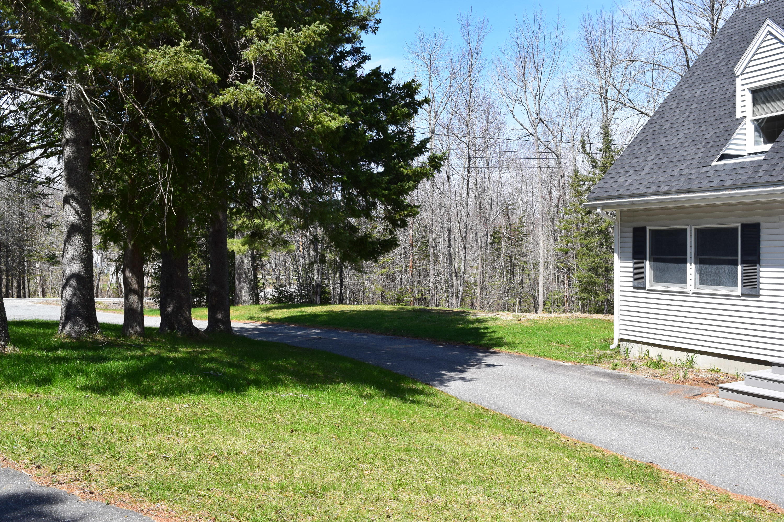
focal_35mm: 33
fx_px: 719
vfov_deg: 40.0
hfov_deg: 57.2
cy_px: 261
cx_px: 392
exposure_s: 1/500
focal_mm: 22
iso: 400
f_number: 11
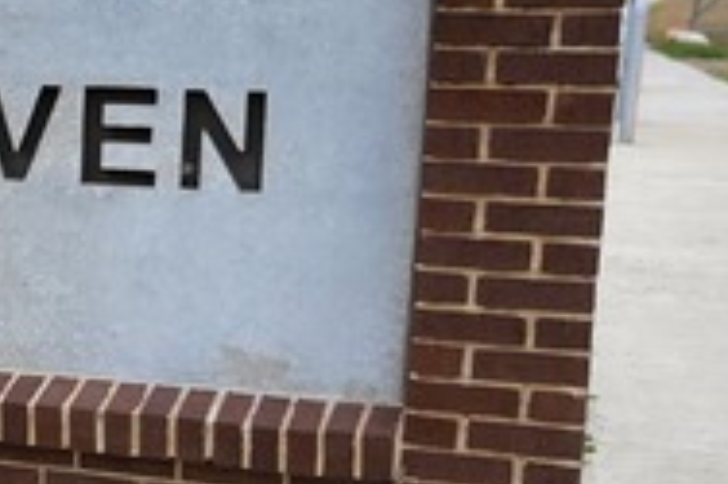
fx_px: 1859
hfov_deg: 20.1
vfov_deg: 14.8
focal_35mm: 92
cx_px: -256
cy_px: 321
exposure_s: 1/1199
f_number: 1.8
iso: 40
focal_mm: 5.4
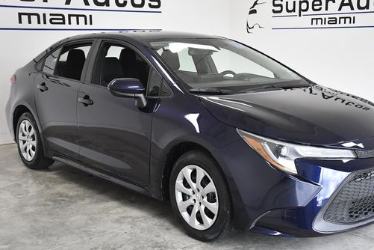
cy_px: 125
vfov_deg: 29.2
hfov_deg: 42.6
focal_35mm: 46
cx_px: 213
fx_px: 478
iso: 2500
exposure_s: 1/1250
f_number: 3.8
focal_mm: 24
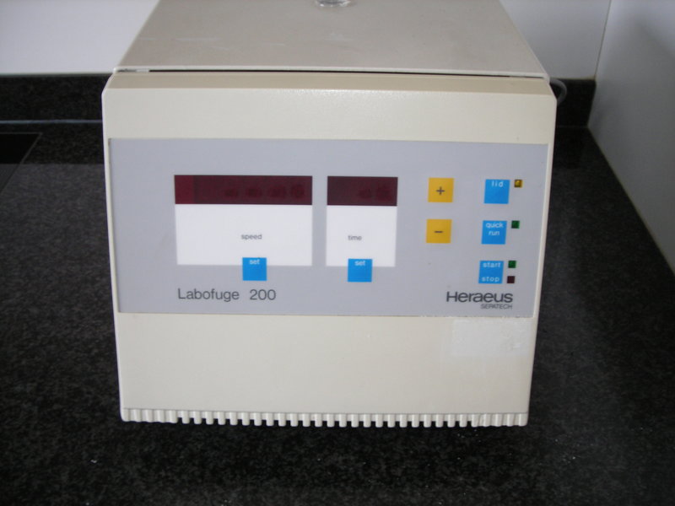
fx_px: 741
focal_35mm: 38
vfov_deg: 37.7
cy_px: 253
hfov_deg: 49.0
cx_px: 338
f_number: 3.2
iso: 200
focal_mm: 6.3
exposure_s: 1/5.1
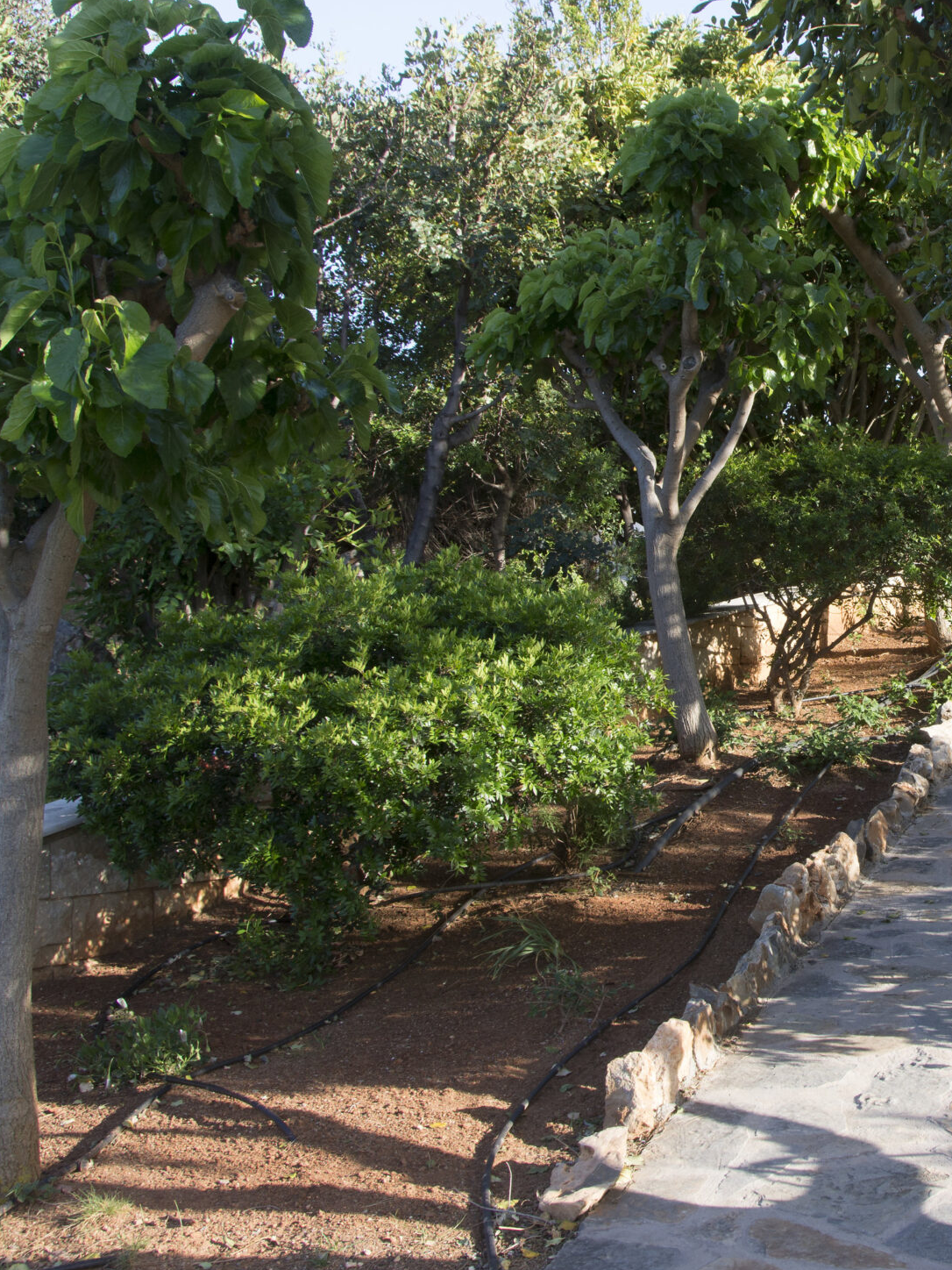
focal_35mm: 51
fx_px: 1870
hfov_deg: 27.4
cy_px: 540
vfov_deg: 37.4
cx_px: 881
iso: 200
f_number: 8
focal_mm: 20
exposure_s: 1/80
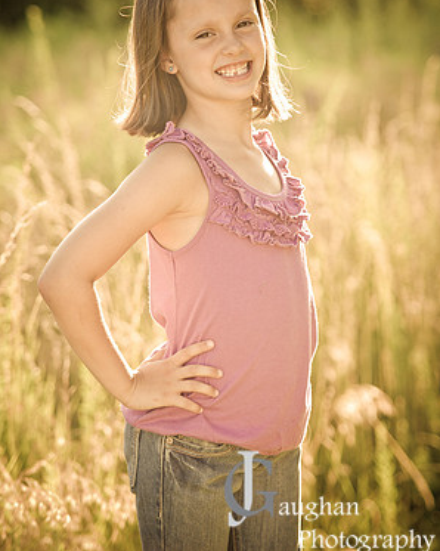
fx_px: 3323
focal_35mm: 204
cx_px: 221
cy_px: 229
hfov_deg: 7.6
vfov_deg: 9.5
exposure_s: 1/350
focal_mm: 120
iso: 200
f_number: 3.2
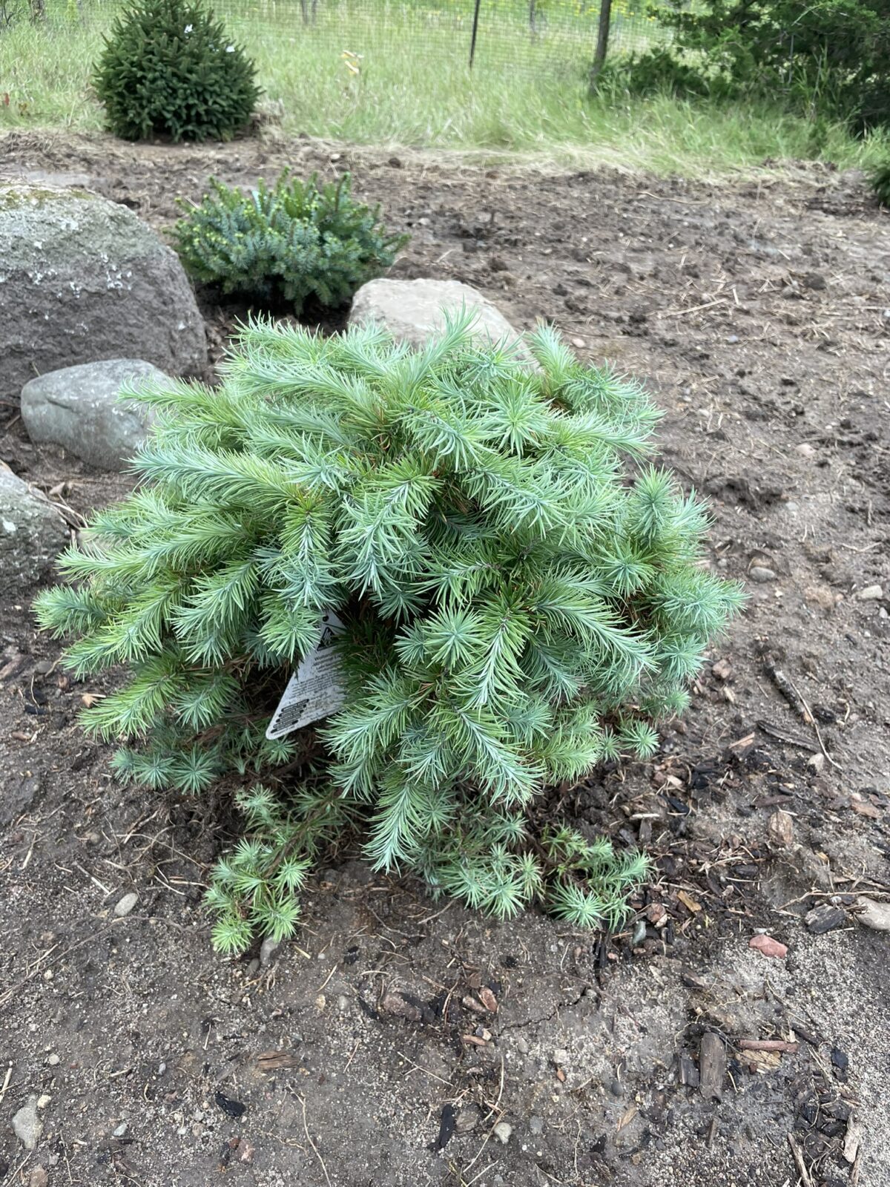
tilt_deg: -39.1
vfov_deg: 67.3
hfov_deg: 53.1
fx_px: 891
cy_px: 594
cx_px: 445
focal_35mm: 26
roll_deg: -4.5
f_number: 1.6
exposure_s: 1/443
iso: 32
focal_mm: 4.2
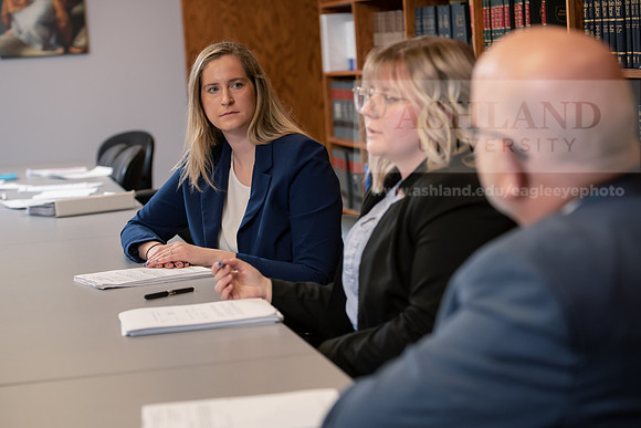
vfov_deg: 15.2
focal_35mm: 90
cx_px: 320
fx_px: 1603
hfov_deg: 22.6
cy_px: 214
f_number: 4
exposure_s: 1/125
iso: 1000
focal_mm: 90
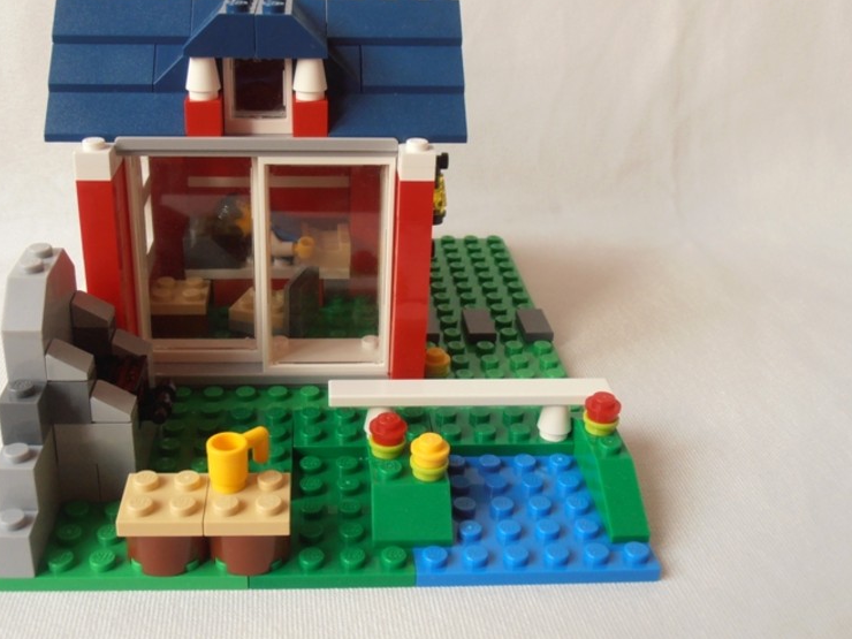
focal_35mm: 45
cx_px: 358
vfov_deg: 32.2
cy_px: 305
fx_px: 1108
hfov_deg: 42.0
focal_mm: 6.61
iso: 125
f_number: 3.9
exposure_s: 1/30
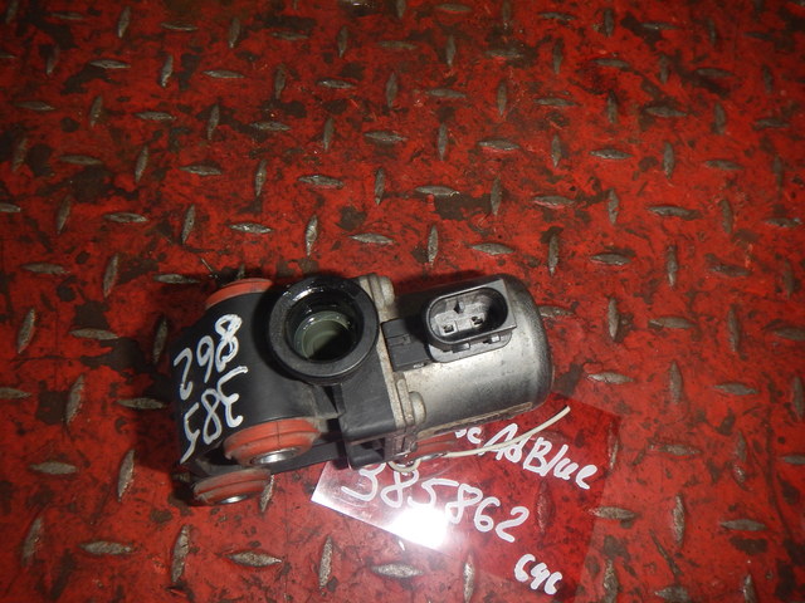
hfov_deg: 63.4
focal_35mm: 28
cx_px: 402
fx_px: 651
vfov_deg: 49.7
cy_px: 302
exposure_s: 1/30
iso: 200
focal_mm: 5
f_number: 7.8
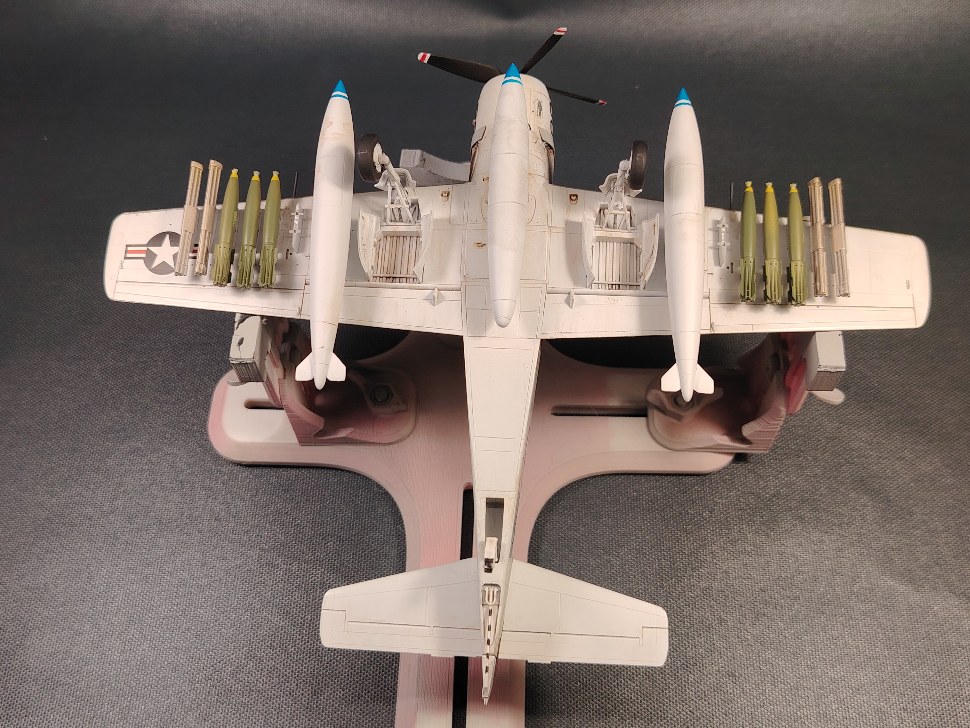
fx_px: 953
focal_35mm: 34
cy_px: 364
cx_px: 485
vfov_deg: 41.8
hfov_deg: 54.0
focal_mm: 5.25
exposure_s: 1/100
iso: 143
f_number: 1.75
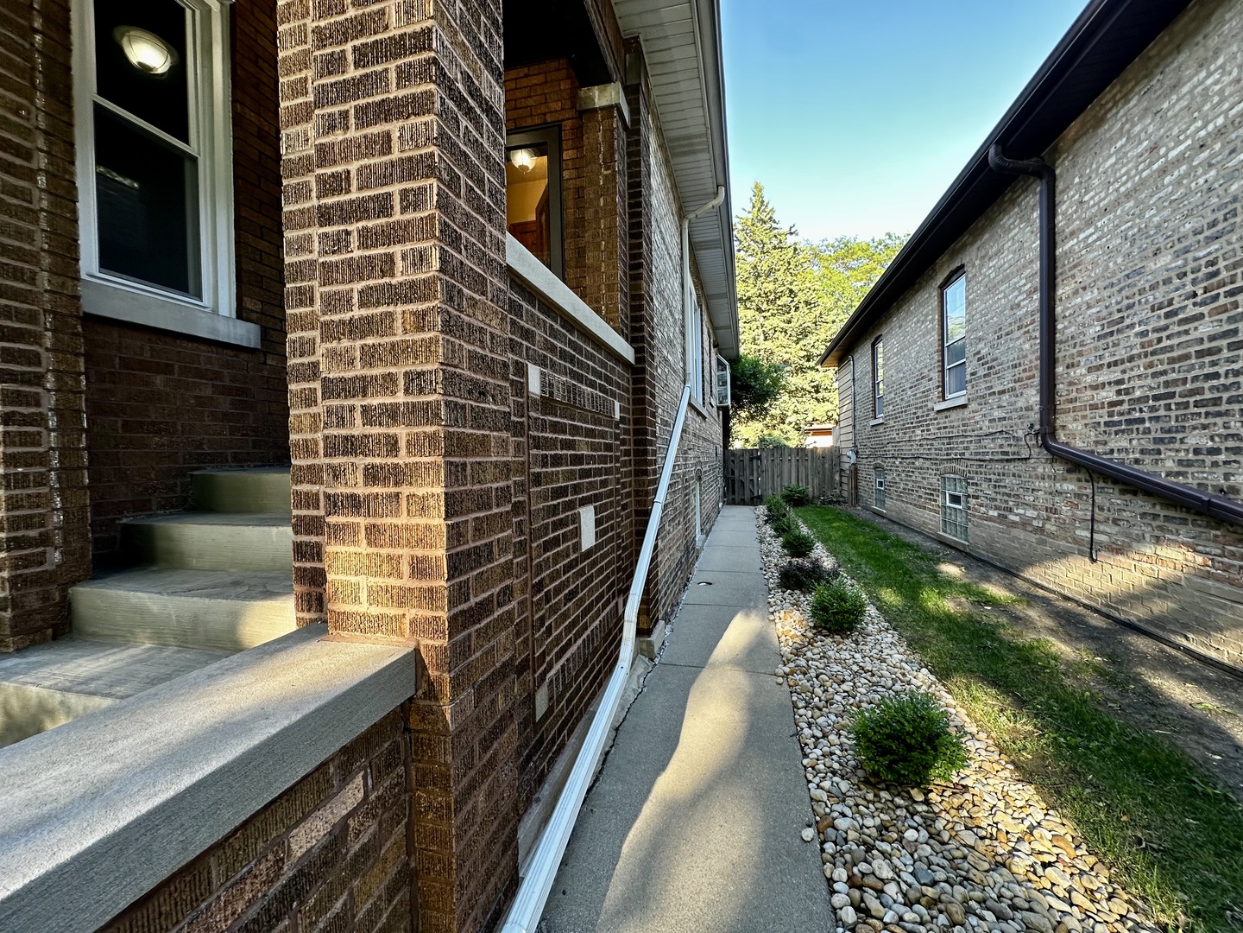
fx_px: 503
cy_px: 466
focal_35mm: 14
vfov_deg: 85.7
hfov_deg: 102.1
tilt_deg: -0.9
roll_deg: +1.1
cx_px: 622
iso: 80
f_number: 2.2
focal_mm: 2.22
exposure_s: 1/99
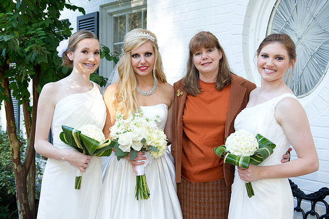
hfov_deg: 41.1
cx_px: 164
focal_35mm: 48
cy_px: 110
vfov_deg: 28.0
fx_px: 438
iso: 500
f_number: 5.6
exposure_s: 1/100
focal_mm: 48
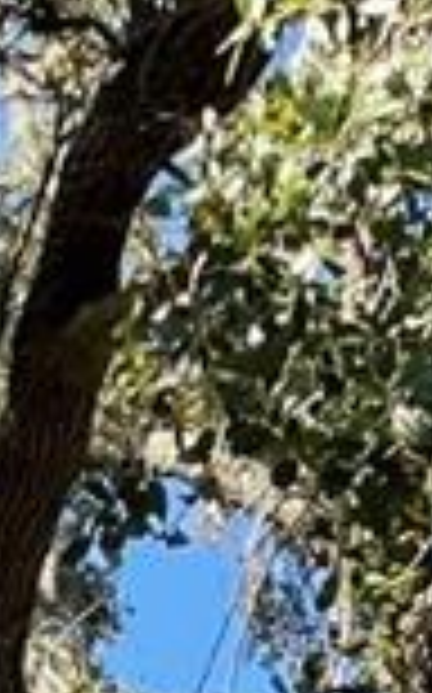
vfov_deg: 8.0
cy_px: 2259
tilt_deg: +6.5
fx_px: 4058
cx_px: 616
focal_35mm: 215
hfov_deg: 6.0
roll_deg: -1.1
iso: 32
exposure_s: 1/831
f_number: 1.6
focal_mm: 5.1
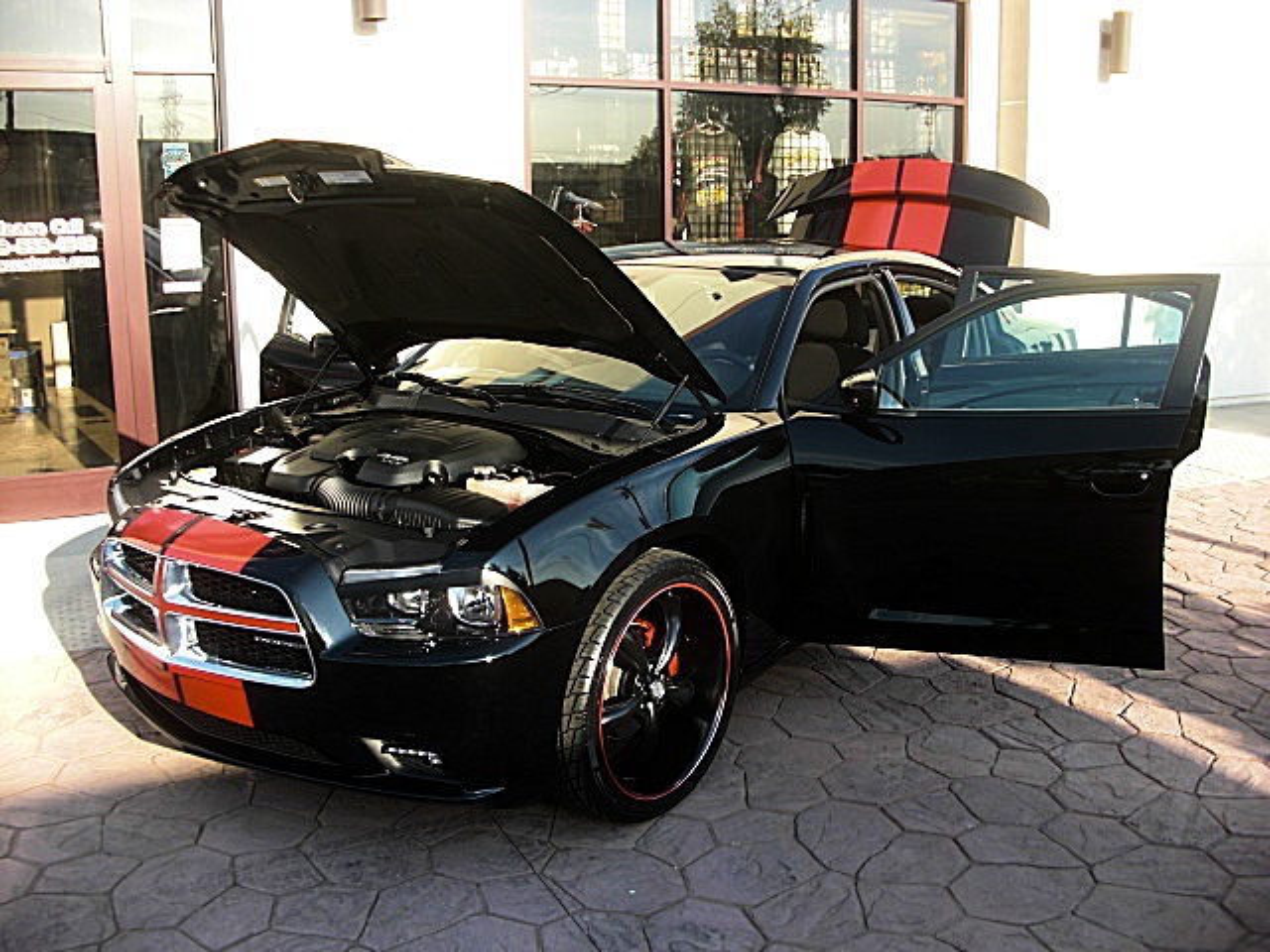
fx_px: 1321
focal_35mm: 36
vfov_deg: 39.7
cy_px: 476
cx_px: 635
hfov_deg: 51.4
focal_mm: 6.3
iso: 50
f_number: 2.8
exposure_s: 1/200
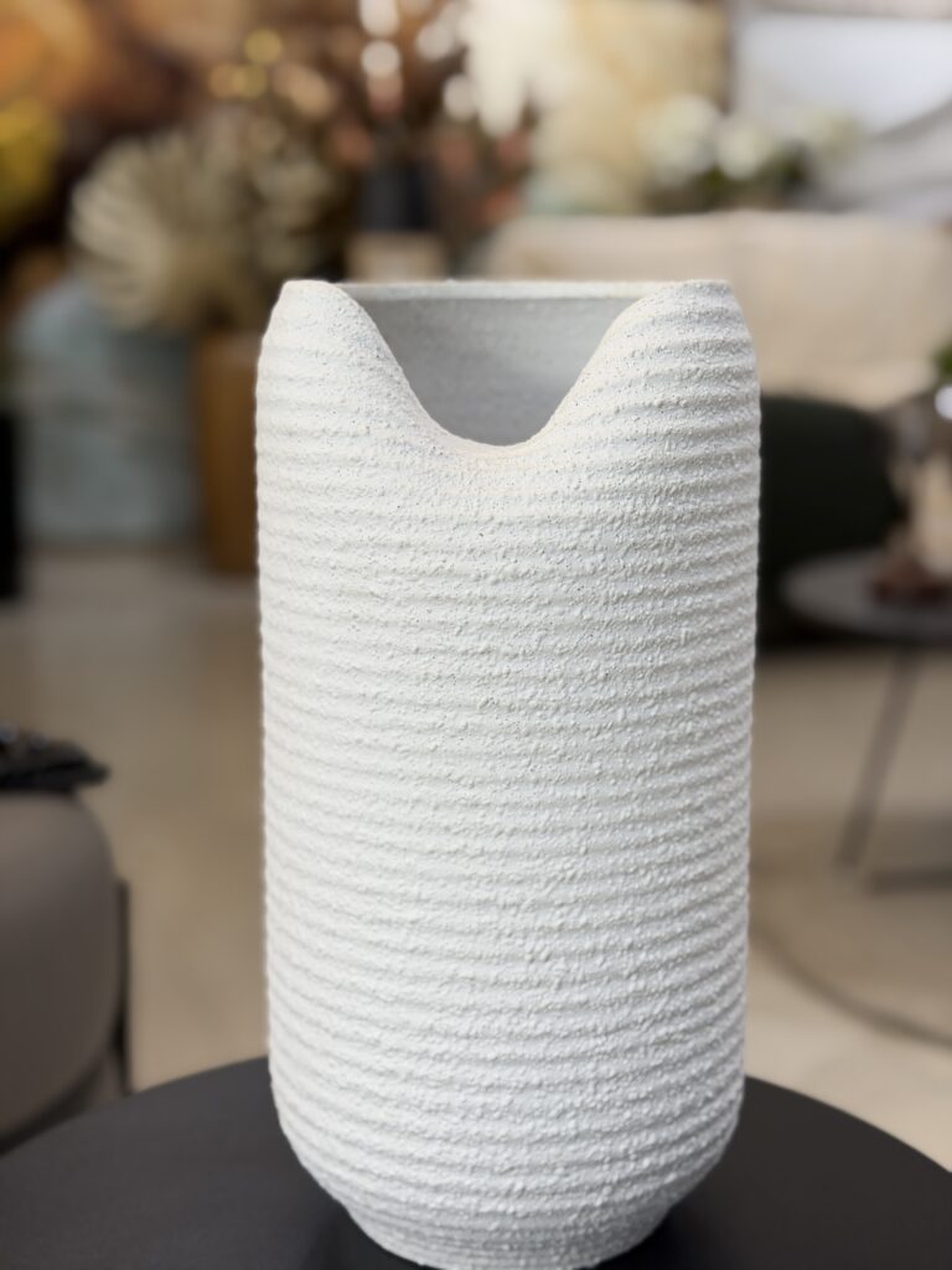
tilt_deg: -11.8
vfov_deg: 39.7
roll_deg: -0.4
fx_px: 1760
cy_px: 635
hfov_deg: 30.3
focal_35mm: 48
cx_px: 476
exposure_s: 1/60
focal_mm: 6.76
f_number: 1.78
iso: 50
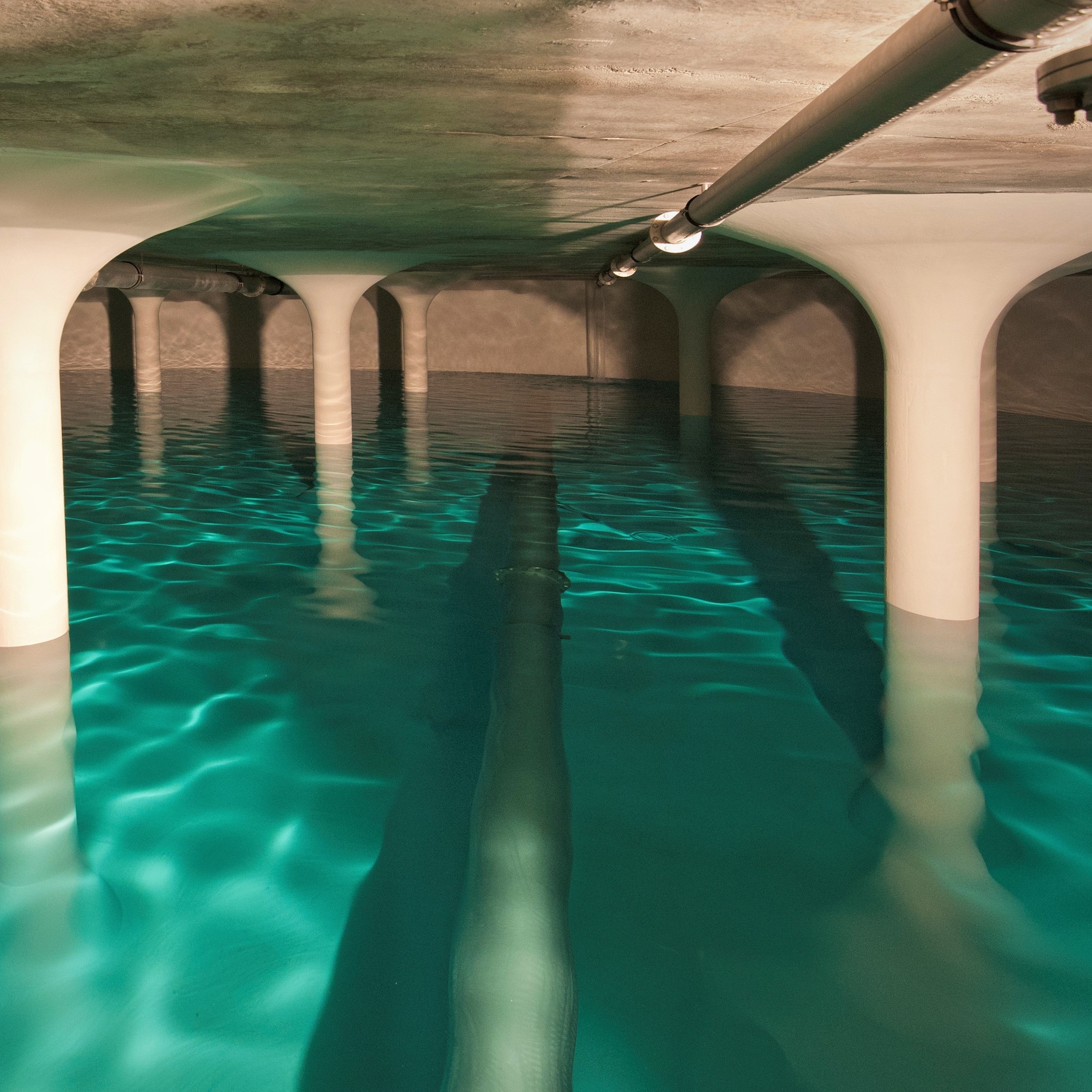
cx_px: 279
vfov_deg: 72.1
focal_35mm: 21
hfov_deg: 67.7
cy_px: 535
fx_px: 749
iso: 1250
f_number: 7.1
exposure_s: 1/13
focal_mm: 16
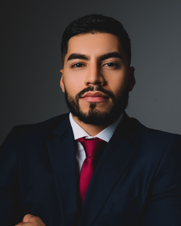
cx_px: 91
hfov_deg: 25.8
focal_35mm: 59
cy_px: 108
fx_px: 395
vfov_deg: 32.0
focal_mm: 35
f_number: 8
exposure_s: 1/200
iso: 500
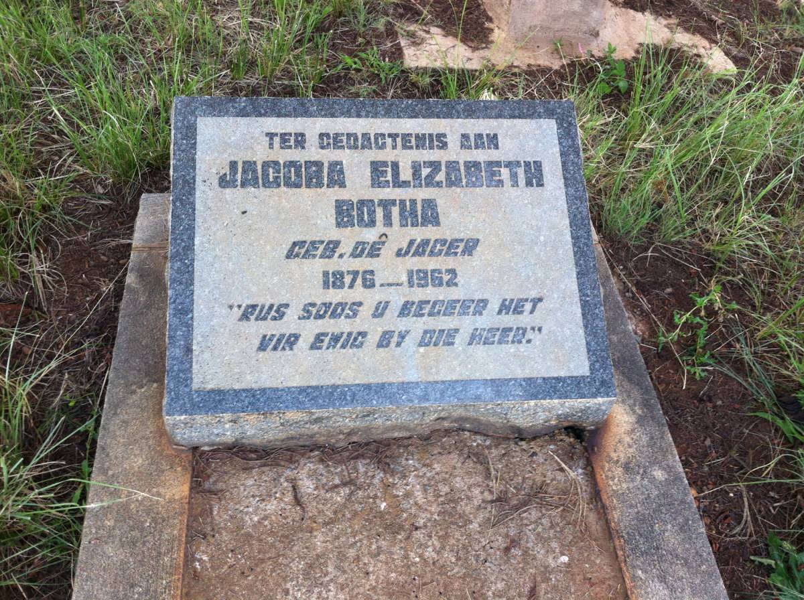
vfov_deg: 40.6
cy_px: 300
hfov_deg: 52.7
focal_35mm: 35
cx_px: 402
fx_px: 812
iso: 100
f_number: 2.8
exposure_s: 1/60
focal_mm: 3.85
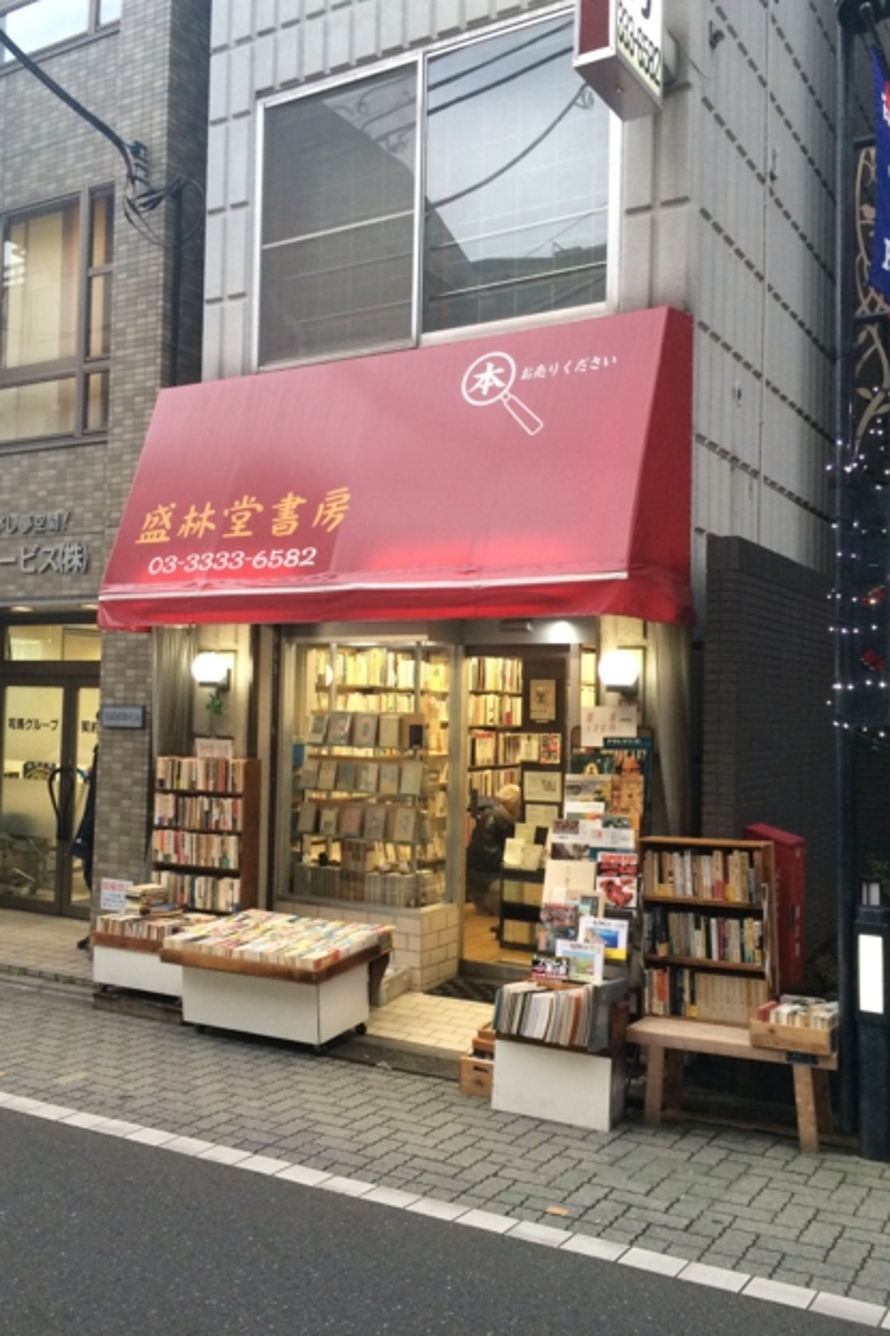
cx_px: 440
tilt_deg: +2.0
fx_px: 1150
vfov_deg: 60.3
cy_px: 656
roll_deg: -0.7
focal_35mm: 31
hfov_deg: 42.3
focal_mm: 4.15
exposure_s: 1/30
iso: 64
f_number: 2.2
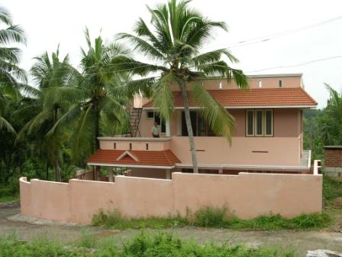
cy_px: 128
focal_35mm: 38
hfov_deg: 49.0
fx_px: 375
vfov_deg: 37.7
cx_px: 171
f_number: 5.6
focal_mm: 5.8
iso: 50
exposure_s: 1/158
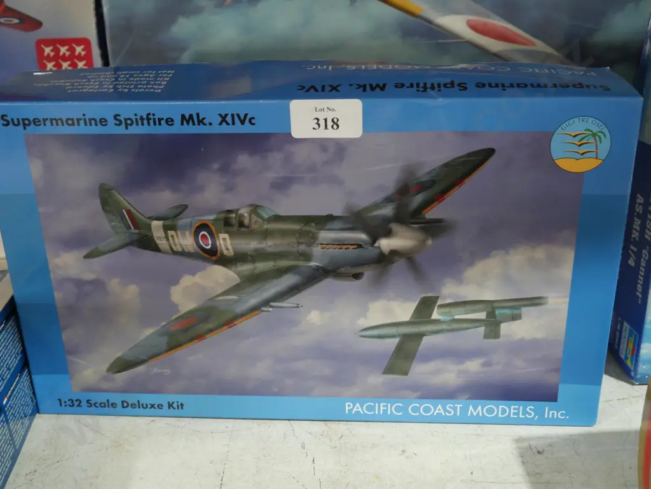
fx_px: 753
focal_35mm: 40
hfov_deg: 46.8
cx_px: 326
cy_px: 244
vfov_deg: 36.0
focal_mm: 20
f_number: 4.4
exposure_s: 1/60
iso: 1250
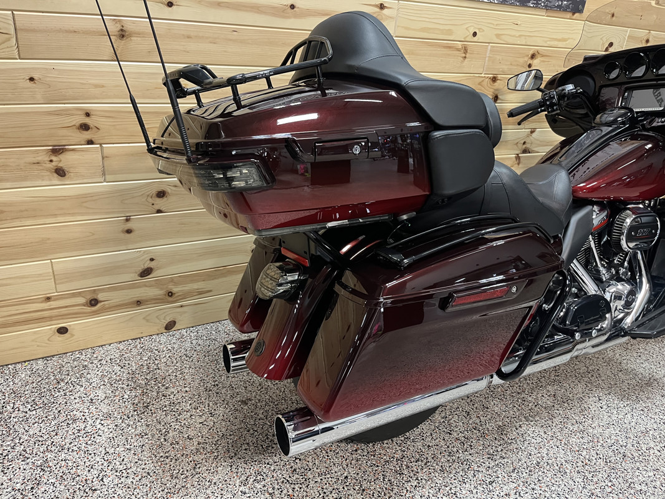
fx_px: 499
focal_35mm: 26
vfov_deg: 53.1
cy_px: 250
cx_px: 332
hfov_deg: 67.3
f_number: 1.6
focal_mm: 5.1
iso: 200
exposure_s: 1/60
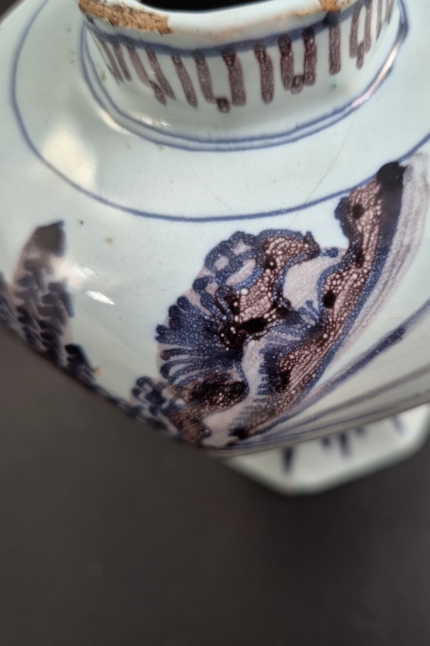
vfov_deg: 63.7
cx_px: 272
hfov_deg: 44.6
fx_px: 520
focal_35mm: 29
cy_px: 326
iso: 125
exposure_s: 1/100
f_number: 1.8
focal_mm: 5.4
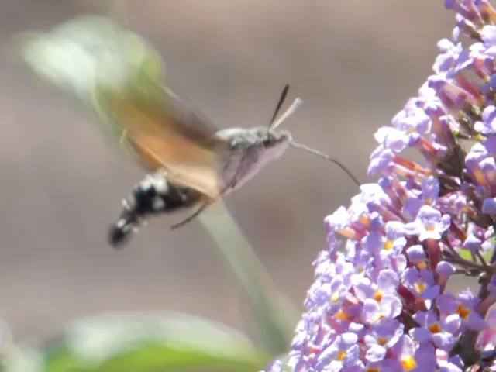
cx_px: 248
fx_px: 11463
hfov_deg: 2.5
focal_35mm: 800
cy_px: 186
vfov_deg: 1.9
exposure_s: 1/125
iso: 80
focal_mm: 143.4
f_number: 5.6
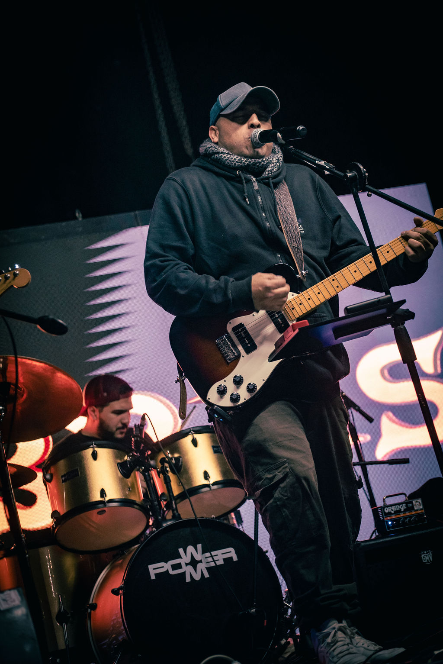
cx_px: 222
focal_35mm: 98
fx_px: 1807
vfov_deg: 20.8
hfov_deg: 14.0
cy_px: 332
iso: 2000
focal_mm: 98
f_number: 4.5
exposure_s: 1/200
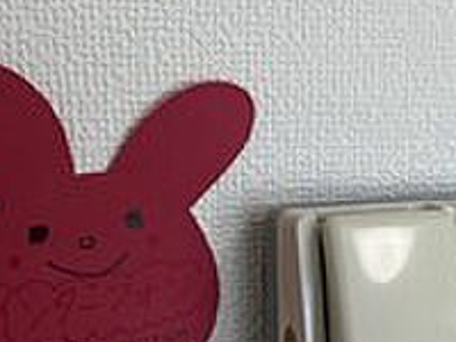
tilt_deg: -18.1
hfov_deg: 24.9
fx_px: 1028
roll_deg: +0.5
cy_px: 413
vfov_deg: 17.9
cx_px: 299
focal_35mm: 78
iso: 40
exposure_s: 1/176
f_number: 1.6
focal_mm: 5.1
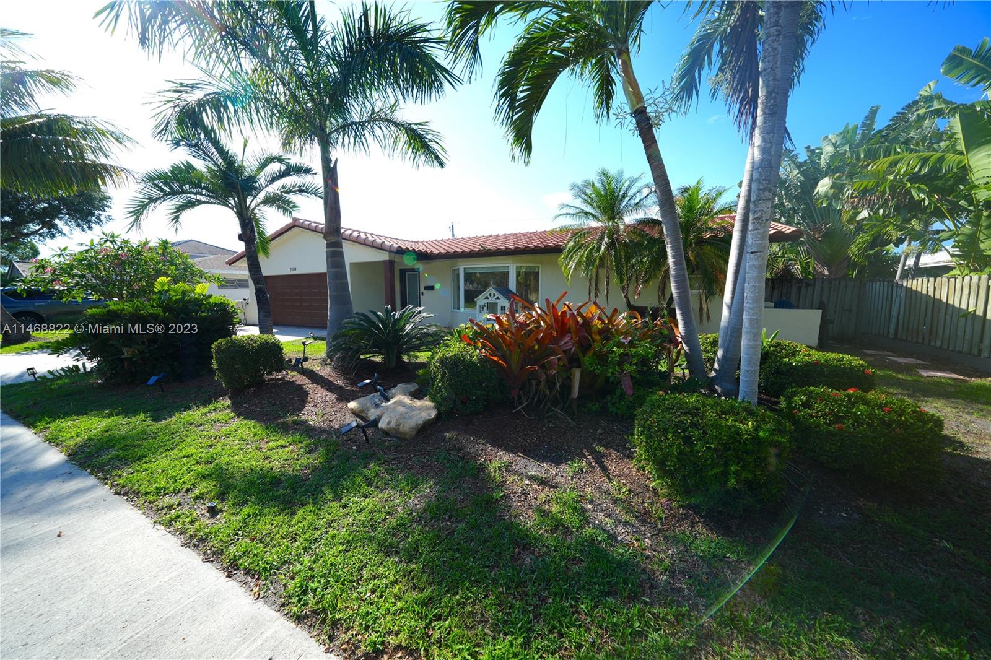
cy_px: 330
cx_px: 496
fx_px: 330
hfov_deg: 112.6
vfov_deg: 90.0
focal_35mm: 12
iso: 100
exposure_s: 1/125
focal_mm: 12
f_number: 8
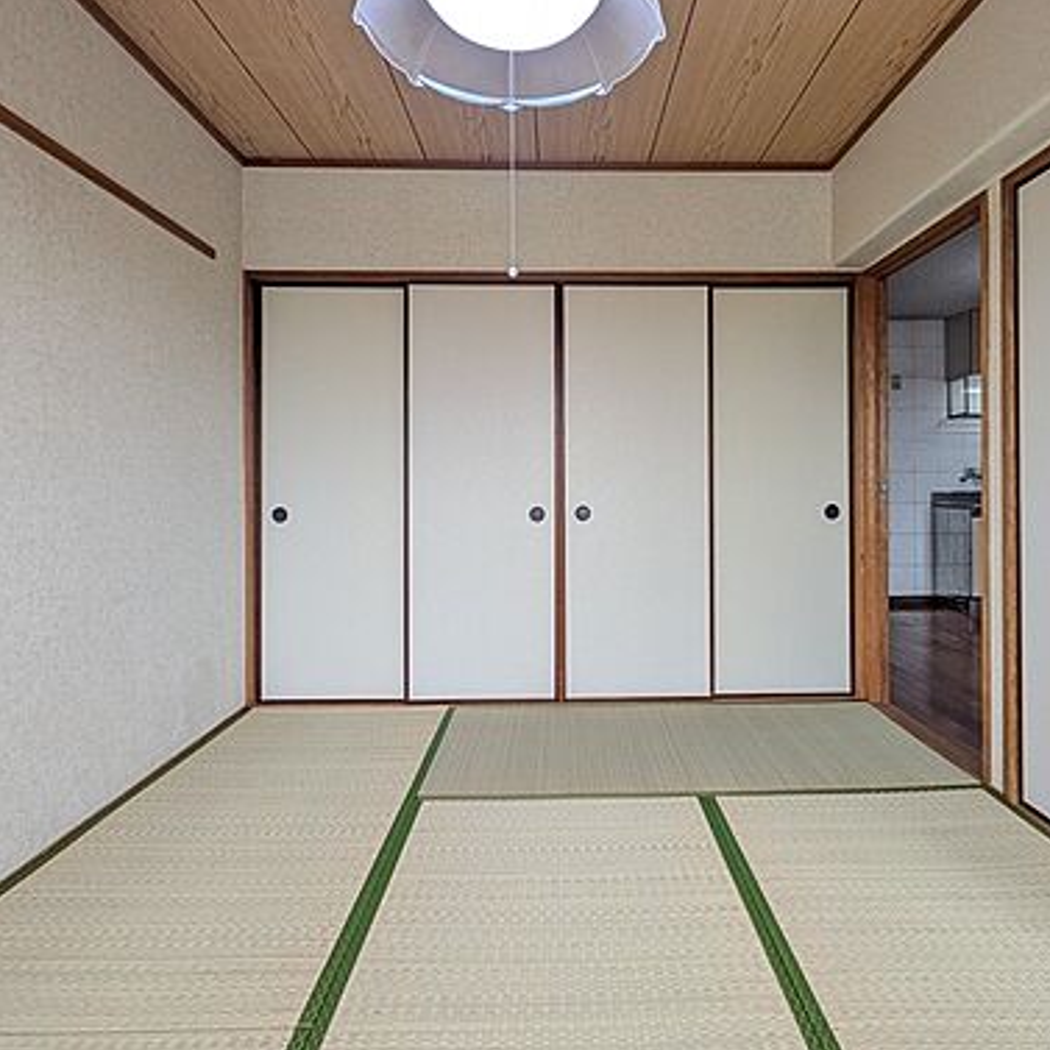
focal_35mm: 21
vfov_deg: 72.0
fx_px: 721
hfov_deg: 72.0
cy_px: 479
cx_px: 571
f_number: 2.2
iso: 54
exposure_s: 1/120
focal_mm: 1.83
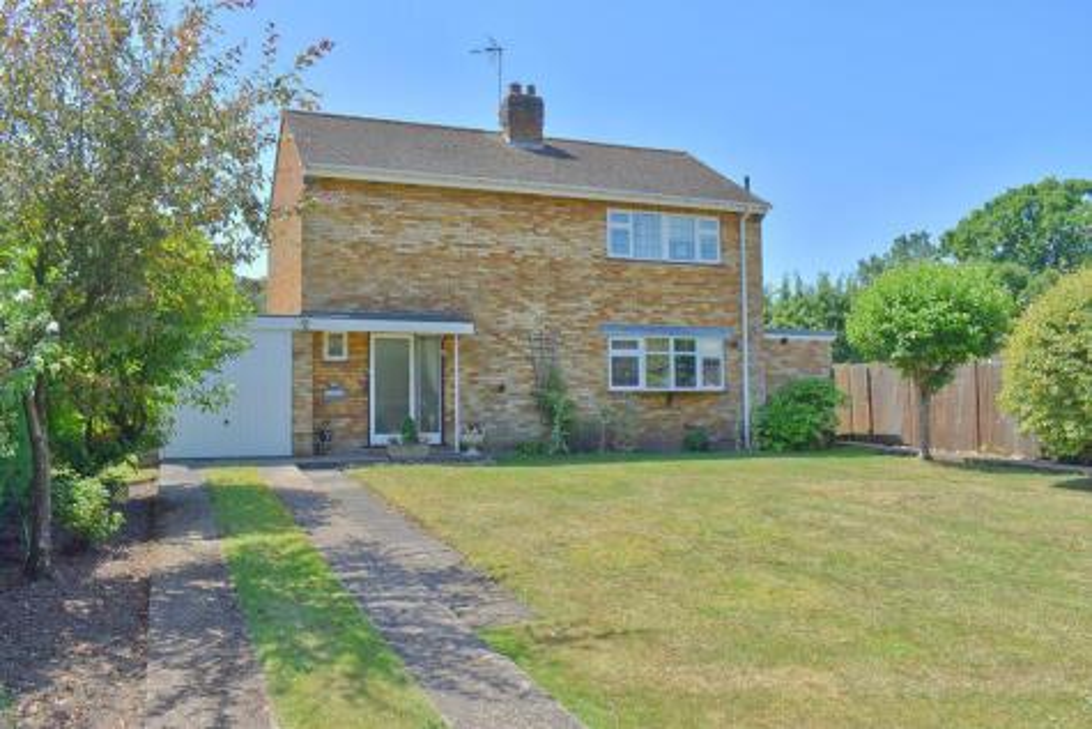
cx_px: 546
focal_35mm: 30
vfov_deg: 43.6
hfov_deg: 61.9
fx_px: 910
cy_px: 364
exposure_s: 1/250
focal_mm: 20
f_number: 8
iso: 160
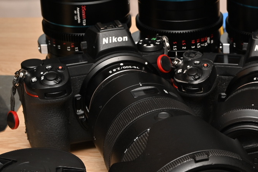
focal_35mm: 121
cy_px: 81
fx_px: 867
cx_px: 267
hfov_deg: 16.5
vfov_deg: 11.3
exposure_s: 1/50
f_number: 11
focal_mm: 50
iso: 100
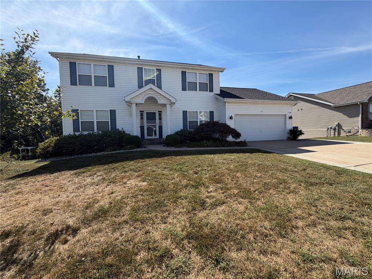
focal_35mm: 14
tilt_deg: -1.3
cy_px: 140
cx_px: 186
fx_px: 150
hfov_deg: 102.1
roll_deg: +1.9
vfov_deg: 85.7
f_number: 2.2
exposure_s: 1/770
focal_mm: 2.22
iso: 25
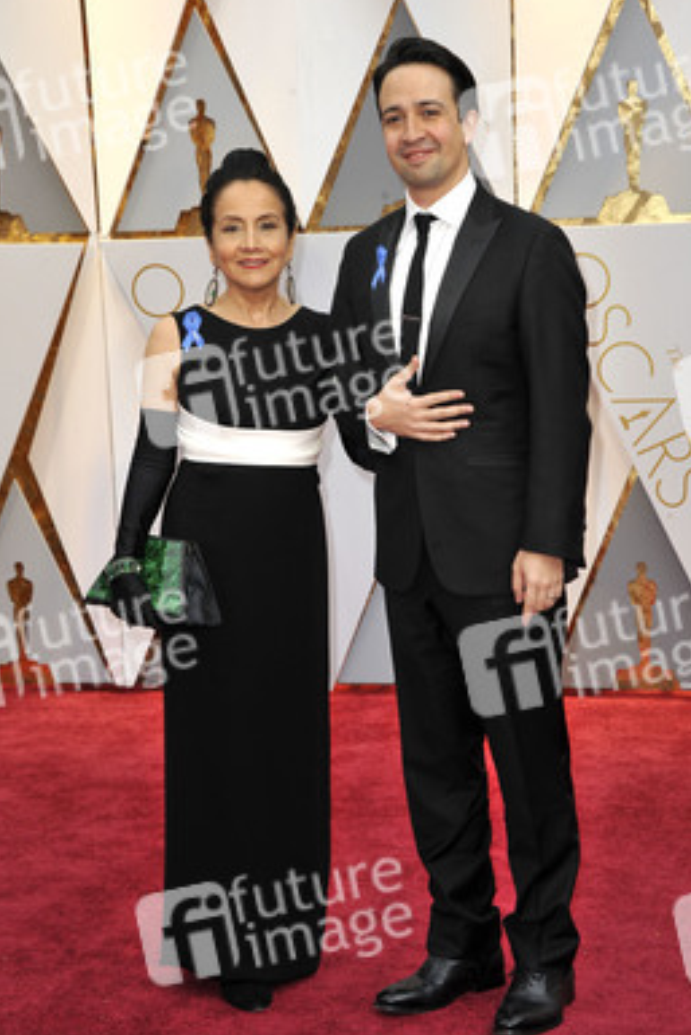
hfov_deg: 16.9
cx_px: 354
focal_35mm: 81
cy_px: 519
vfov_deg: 25.0
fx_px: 2330
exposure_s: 1/250
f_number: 7.1
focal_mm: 78
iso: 1000
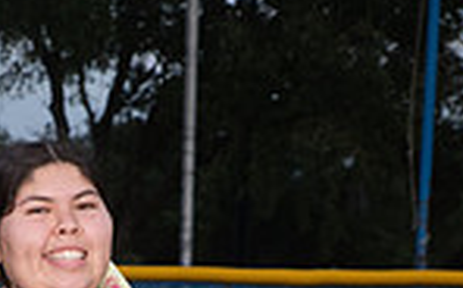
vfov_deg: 6.9
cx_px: 53
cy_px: 654
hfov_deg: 11.6
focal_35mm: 180
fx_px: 2268
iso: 320
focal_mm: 58
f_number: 6.3
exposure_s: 1/320
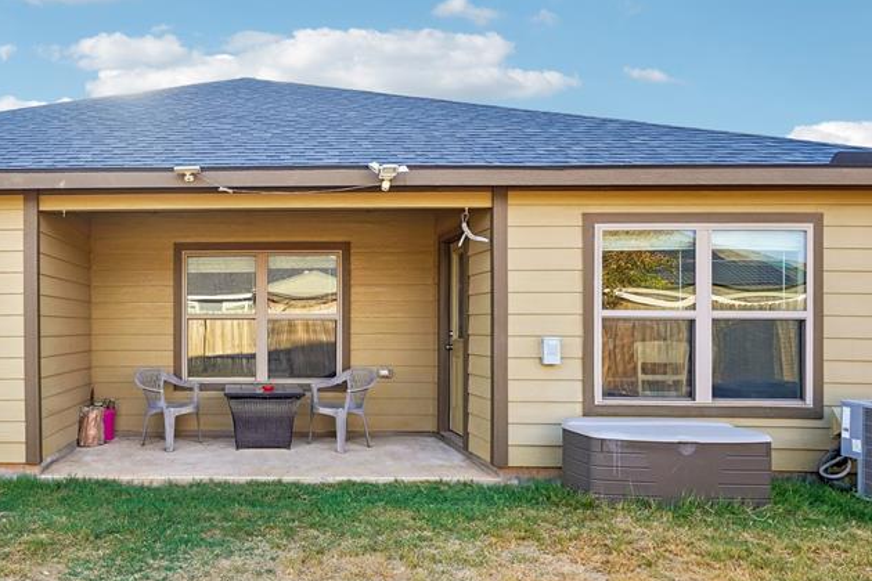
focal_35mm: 26
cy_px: 358
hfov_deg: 66.4
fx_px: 630
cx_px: 253
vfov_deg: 49.1
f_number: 8
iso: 100
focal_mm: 16
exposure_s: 1/40
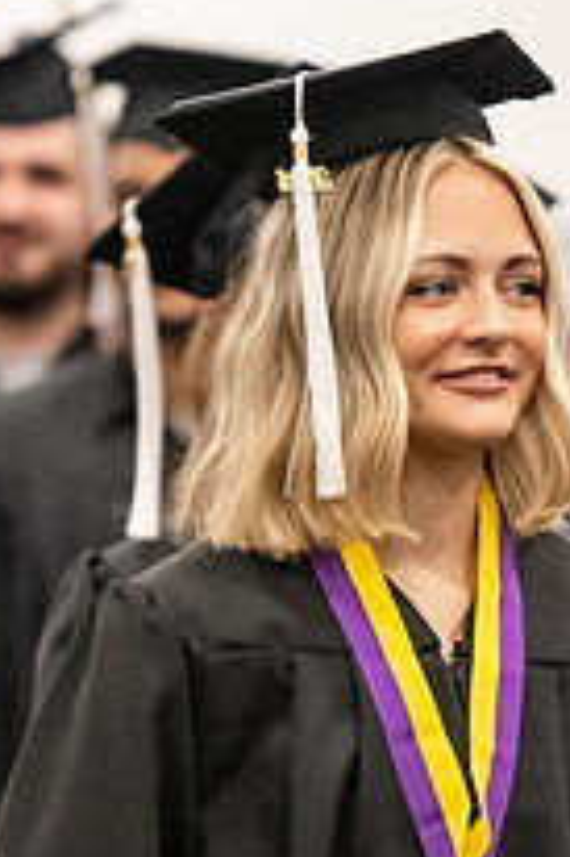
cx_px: 483
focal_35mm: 395
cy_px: 576
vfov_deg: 5.2
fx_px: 9396
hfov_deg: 3.5
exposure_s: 1/200
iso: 3200
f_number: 3.2
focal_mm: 140
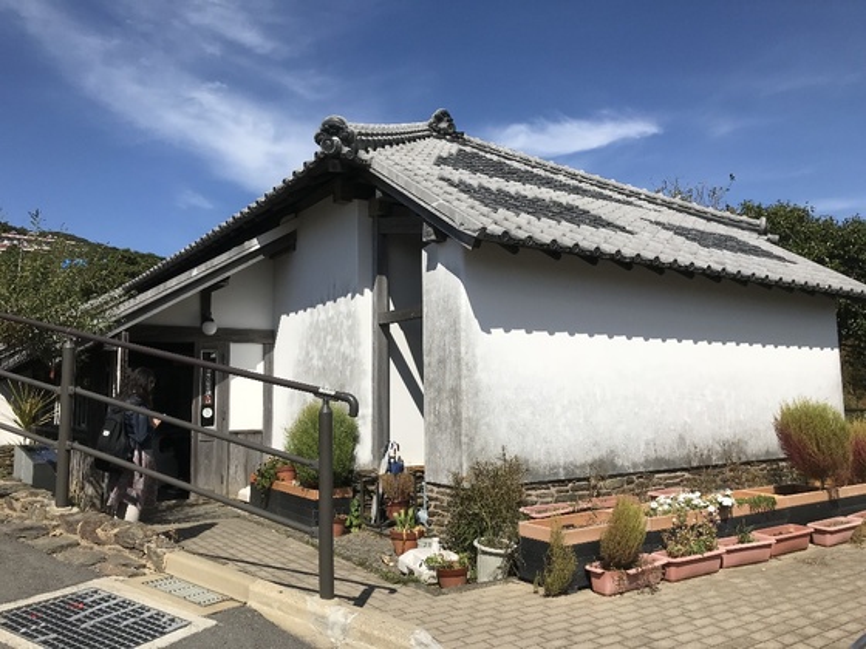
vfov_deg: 49.7
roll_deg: +1.3
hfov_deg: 63.4
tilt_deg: +7.3
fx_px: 700
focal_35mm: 28
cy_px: 324
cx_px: 433
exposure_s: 1/4566
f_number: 1.8
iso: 20
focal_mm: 3.99
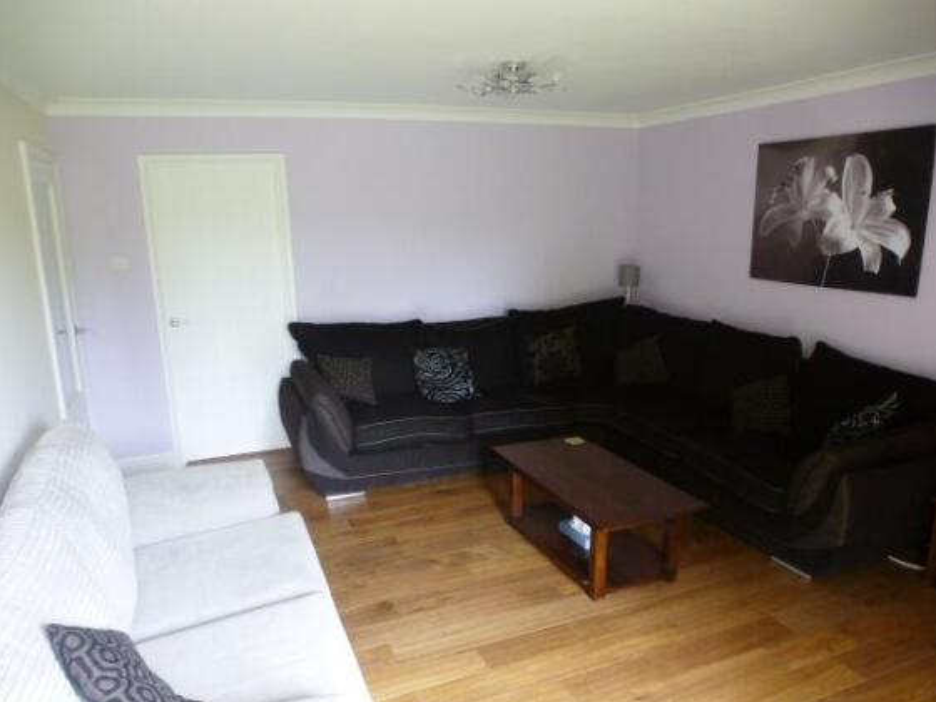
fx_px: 676
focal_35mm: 25
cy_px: 364
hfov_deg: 69.4
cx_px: 459
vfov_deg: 54.9
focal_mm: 4.3
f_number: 3.3
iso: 400
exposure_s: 1/25
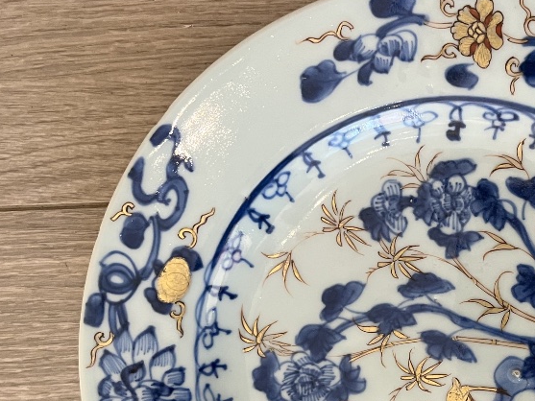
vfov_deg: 25.5
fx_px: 866
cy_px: 345
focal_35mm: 56
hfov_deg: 33.3
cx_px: 433
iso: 320
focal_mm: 5.1
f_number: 1.6
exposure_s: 1/50
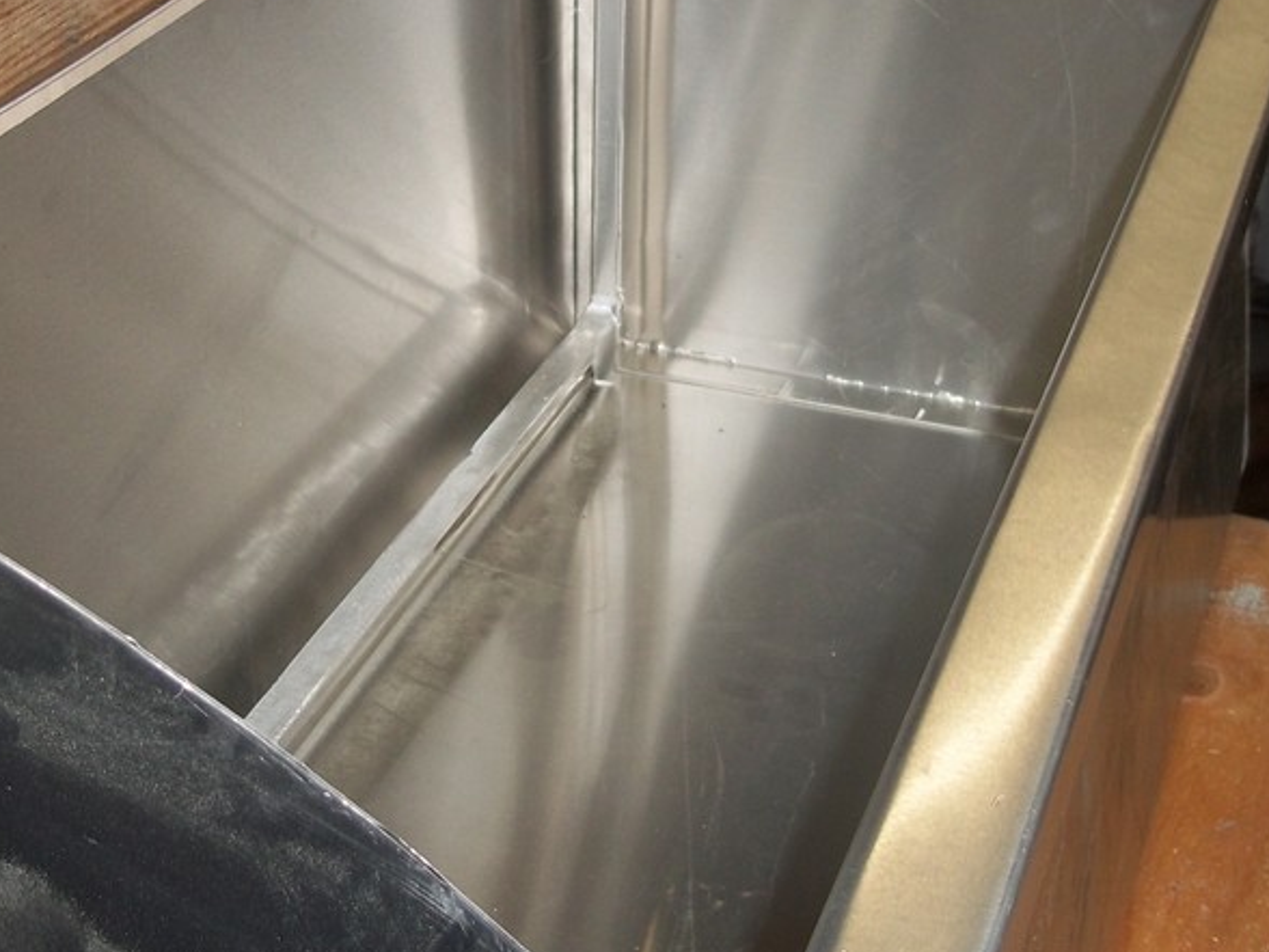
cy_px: 371
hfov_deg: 38.8
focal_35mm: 49
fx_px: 1796
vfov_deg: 29.6
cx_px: 518
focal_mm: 6.5
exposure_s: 1/30
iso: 80
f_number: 3.1
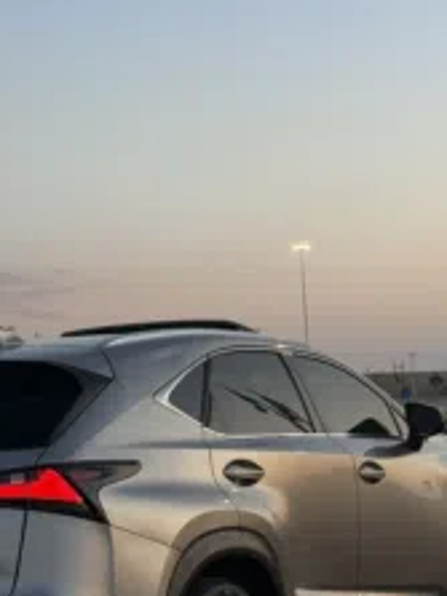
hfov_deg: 17.1
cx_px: 241
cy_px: 241
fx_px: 1482
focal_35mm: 86
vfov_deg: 22.7
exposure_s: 1/382
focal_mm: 6.76
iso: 64
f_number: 1.78
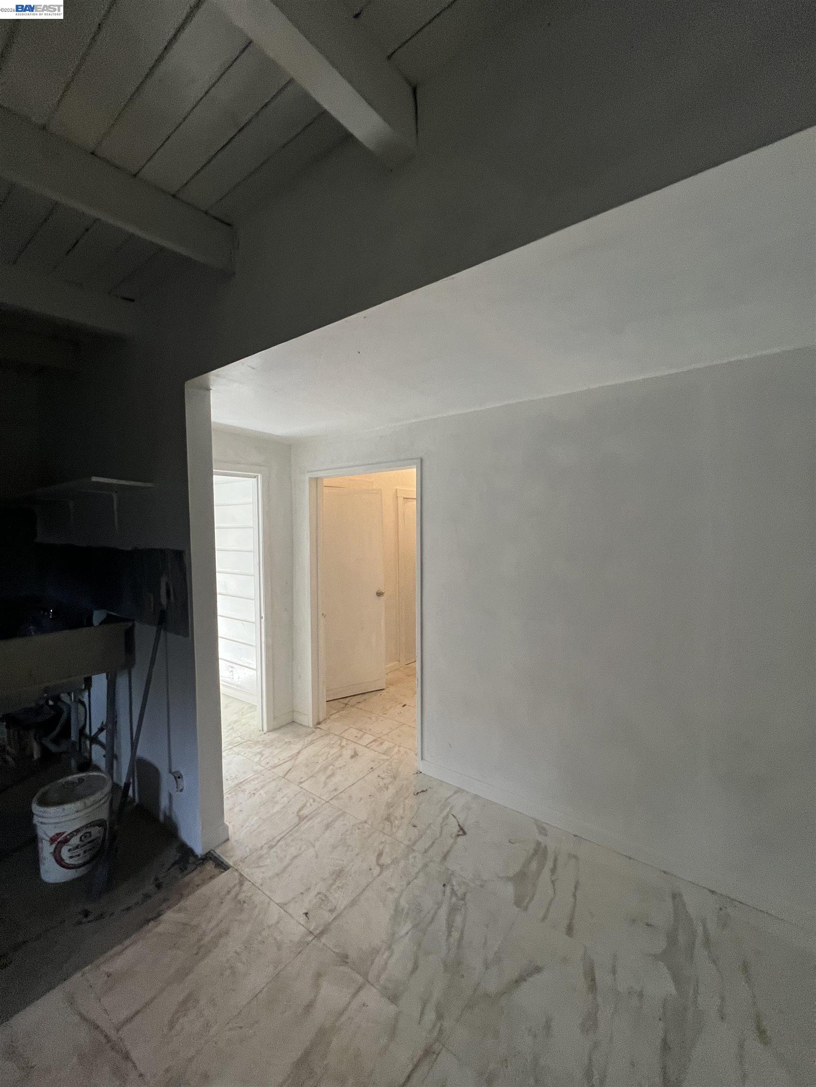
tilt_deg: -1.2
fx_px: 409
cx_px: 408
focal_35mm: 13
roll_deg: +1.3
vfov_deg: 106.2
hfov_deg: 89.9
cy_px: 544
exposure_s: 1/60
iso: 200
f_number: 1.8
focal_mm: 1.57
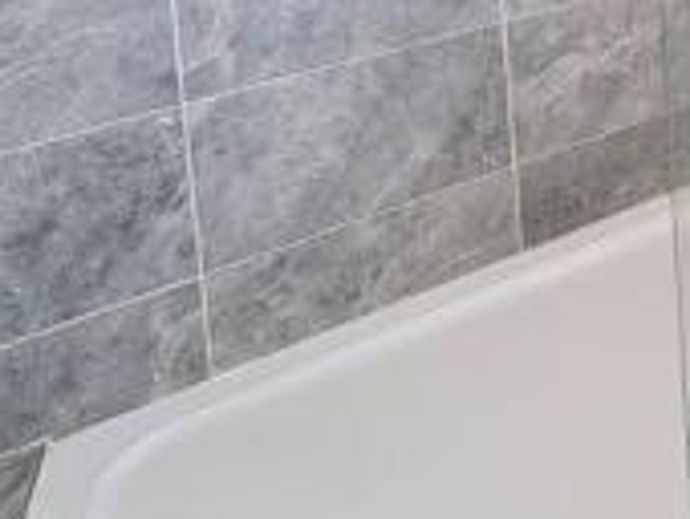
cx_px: 972
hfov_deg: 30.9
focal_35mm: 41
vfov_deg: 24.3
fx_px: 818
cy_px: -322
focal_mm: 2.02
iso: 63
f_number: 1.7
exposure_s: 1/344
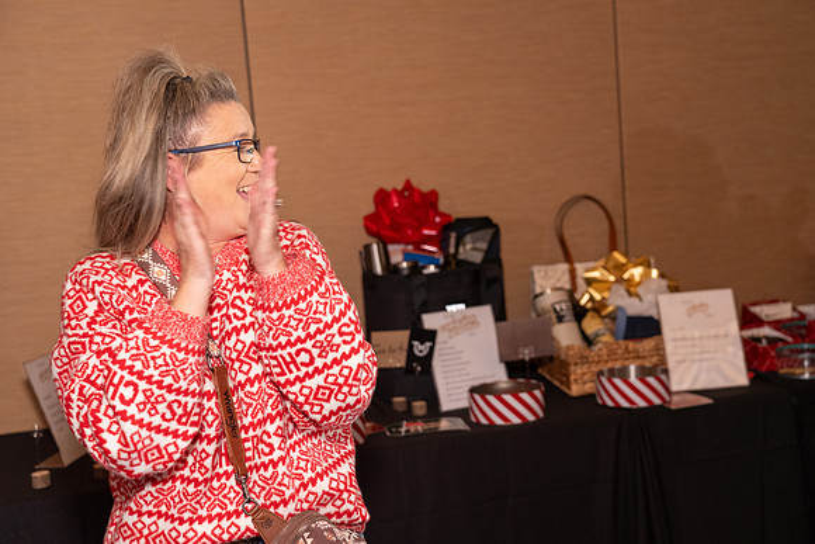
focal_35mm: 49
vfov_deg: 27.5
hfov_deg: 40.3
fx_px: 1110
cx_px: 408
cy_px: 272
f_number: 4
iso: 3200
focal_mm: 49
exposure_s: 1/60
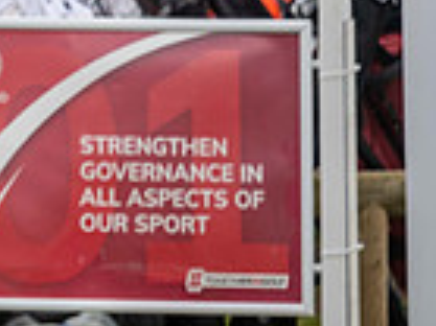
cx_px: -455
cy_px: -61
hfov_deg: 1.6
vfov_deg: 1.2
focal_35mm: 1207
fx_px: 15189
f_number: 4
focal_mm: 300
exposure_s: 1/500
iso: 400
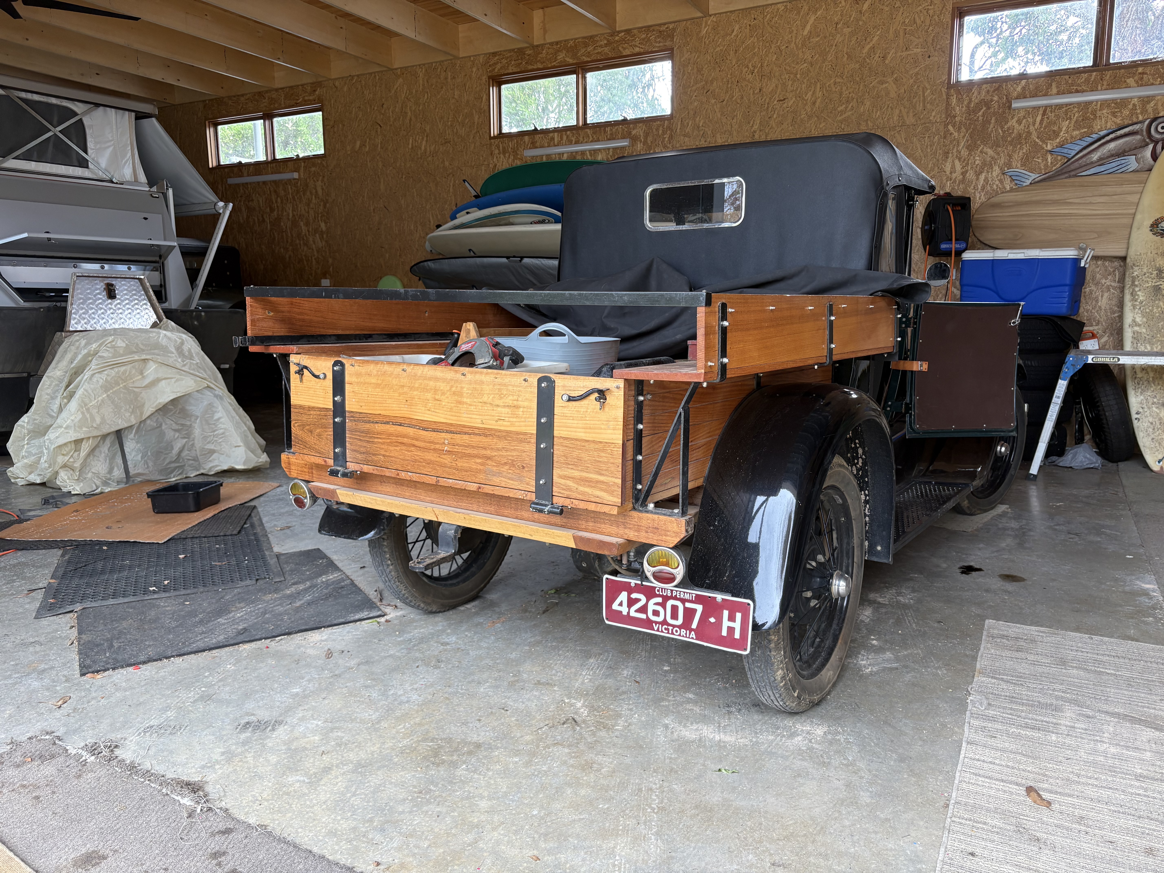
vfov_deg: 53.1
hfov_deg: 67.3
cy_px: 436
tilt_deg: -9.0
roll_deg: +1.2
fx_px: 874
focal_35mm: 26
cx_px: 582
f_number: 1.6
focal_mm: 5.96
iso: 100
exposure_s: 1/122
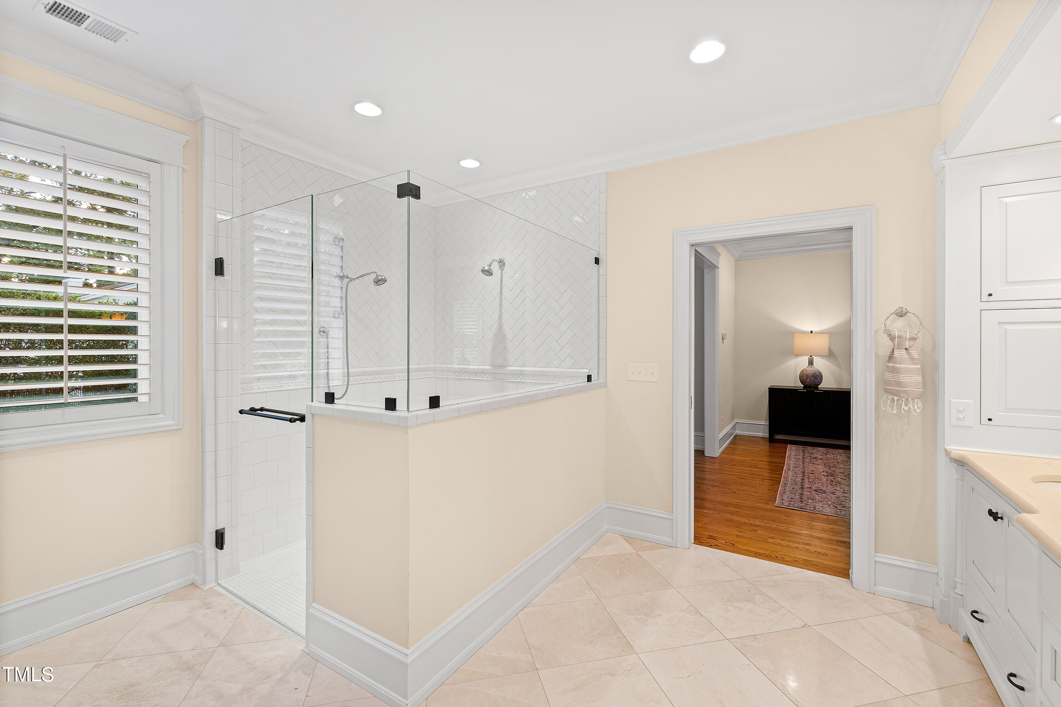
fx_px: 442
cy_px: 354
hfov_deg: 100.4
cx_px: 530
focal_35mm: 15
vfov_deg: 77.3
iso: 100
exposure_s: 1/1.67
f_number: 8
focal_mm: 10
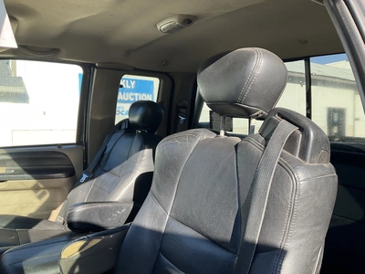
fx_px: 306
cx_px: 182
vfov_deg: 48.2
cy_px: 137
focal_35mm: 29
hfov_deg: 61.7
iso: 25
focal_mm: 3
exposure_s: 1/262
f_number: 1.8
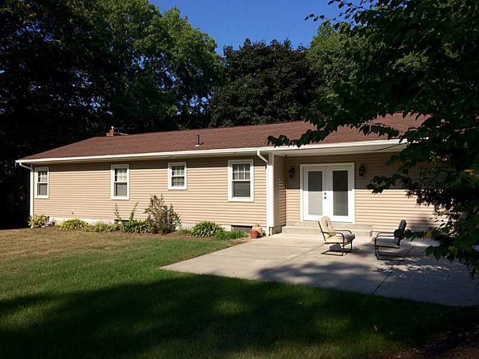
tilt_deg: -0.6
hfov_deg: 61.7
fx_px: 401
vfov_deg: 48.2
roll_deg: +1.3
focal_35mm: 29
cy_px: 180
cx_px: 240
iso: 32
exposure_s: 1/2415
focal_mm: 4.15
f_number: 2.2
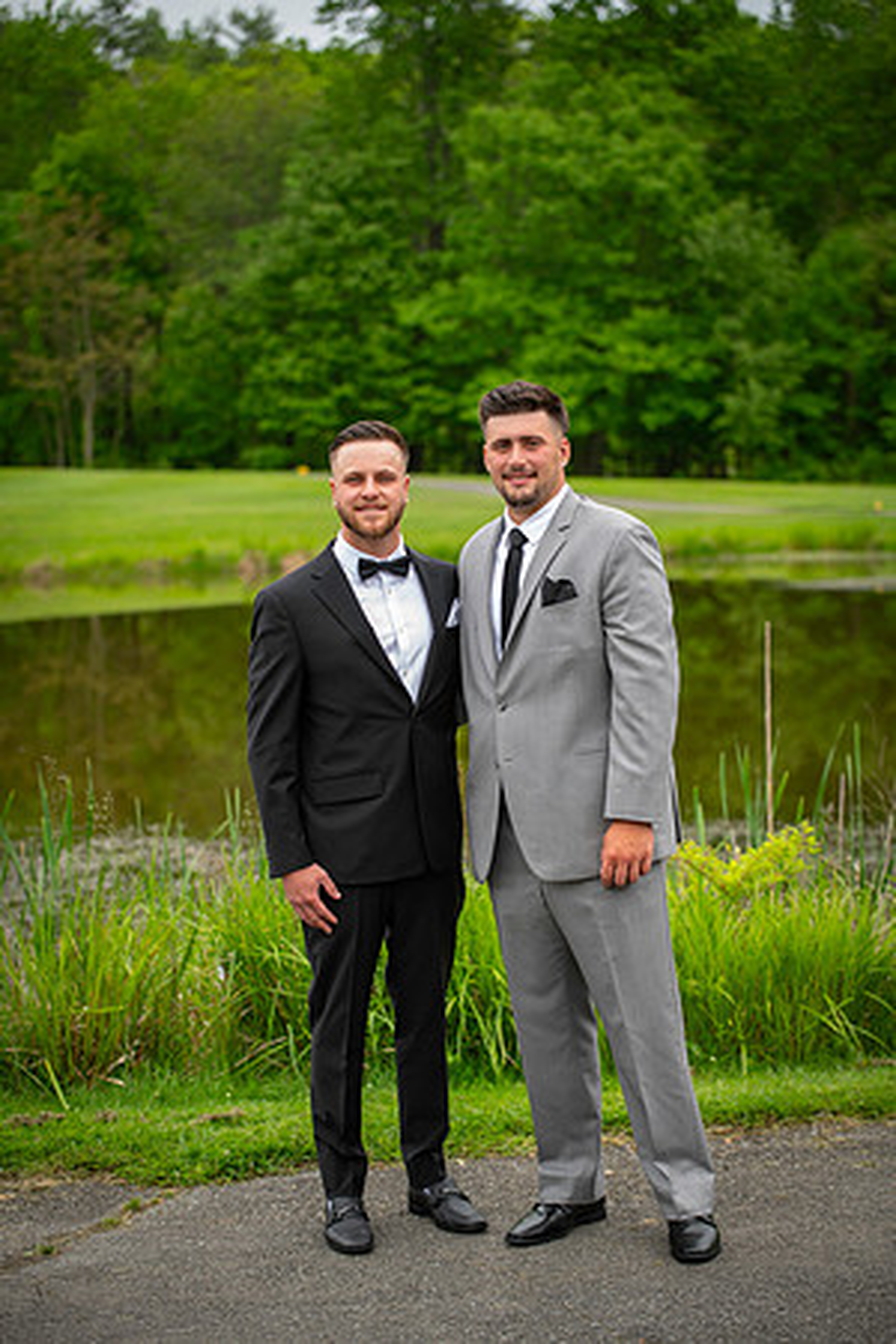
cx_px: 448
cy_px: 672
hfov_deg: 18.2
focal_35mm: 75
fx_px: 2800
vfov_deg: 27.0
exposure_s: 1/250
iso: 64
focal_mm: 75
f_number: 2.8
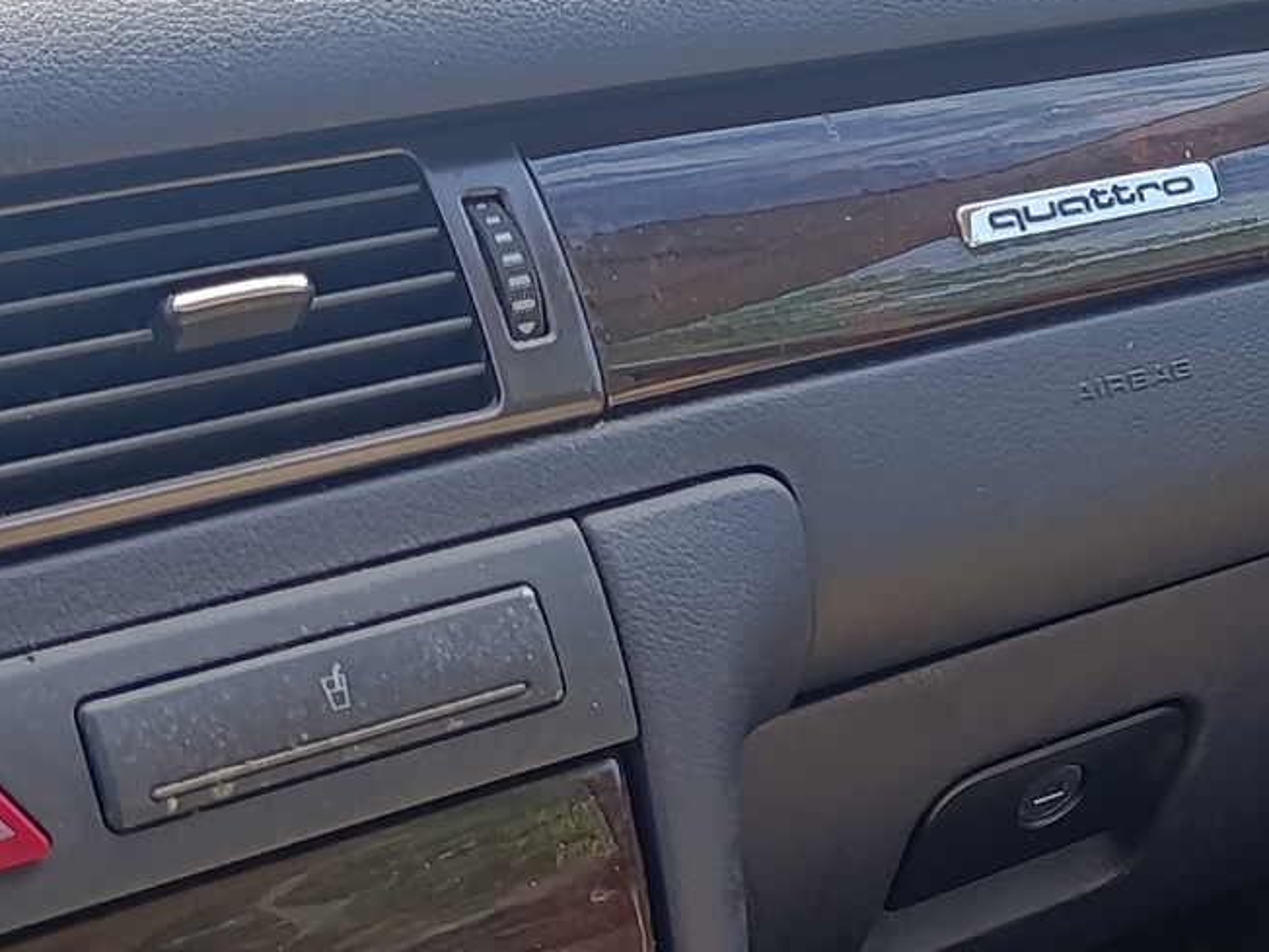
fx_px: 3153
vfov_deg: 17.0
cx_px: 1553
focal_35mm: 86
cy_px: 194
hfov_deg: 21.1
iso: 58
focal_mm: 6.11
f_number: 1.65
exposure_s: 1/100
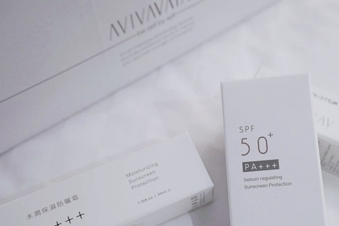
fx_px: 471
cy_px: 147
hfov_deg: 39.3
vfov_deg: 26.9
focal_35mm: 50
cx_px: 216
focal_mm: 35
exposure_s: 1/20
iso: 1600
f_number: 5
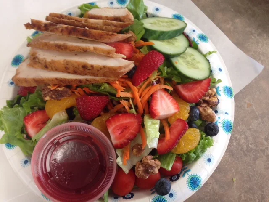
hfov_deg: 55.4
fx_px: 256
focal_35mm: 33
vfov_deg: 42.9
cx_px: 134
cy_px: 101
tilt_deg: -71.3
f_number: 2.4
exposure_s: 1/20
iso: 80
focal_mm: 4.12
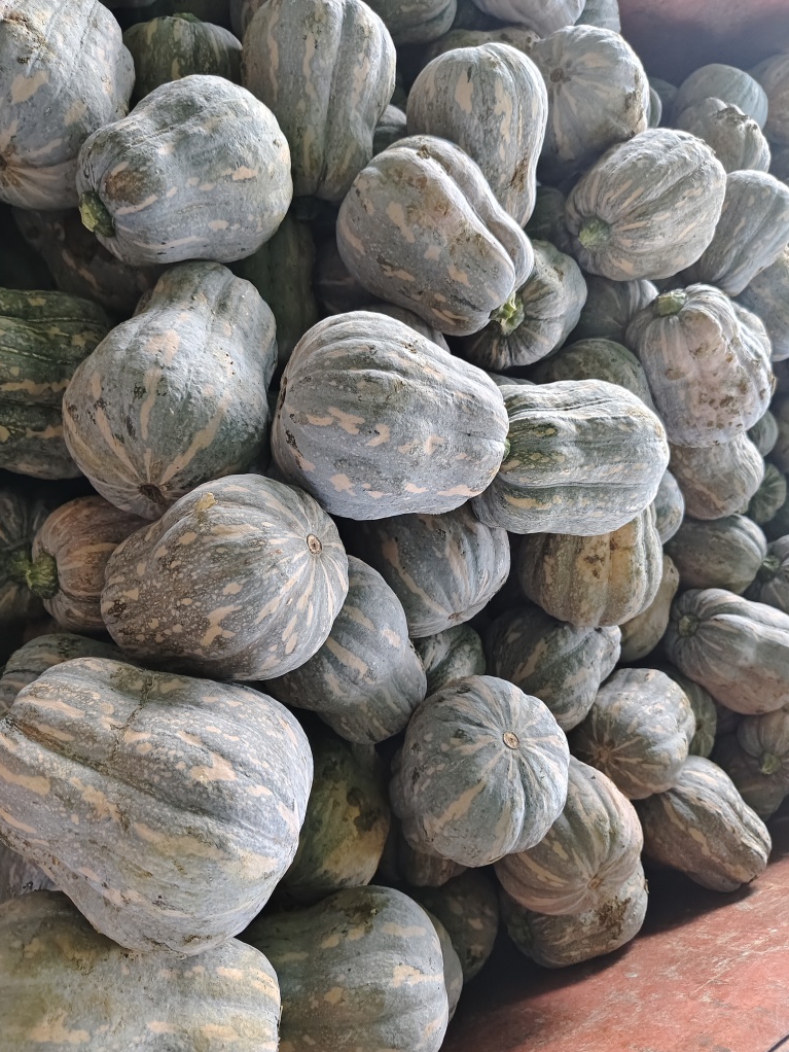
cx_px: 389
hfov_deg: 56.8
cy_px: 533
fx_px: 729
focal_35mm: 24
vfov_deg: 71.6
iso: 2593
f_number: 1.88
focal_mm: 5.56
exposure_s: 1/605
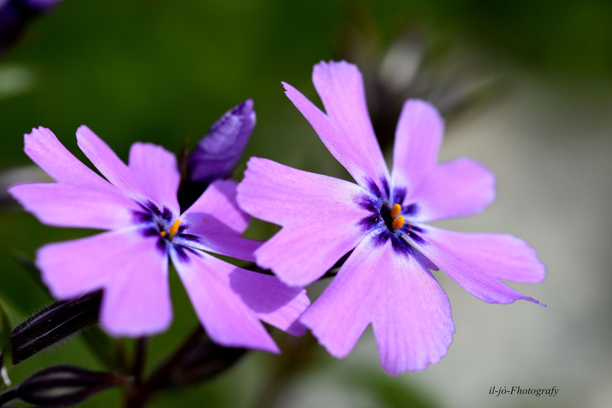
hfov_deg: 13.0
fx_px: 2677
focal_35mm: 158
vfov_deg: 8.7
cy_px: 204
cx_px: 306
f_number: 10
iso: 100
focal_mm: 105
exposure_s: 1/250
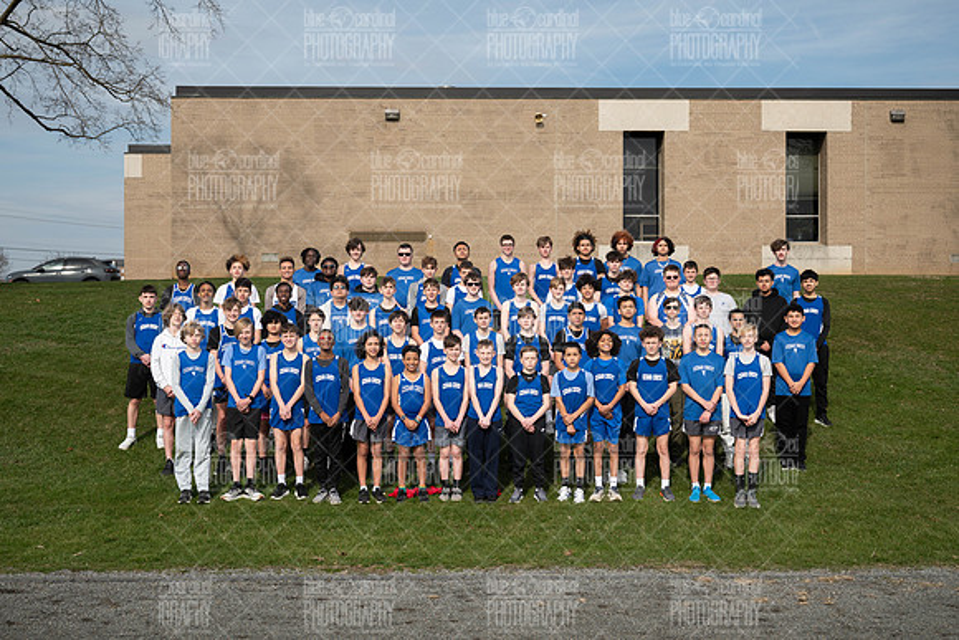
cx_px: 480
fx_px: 1306
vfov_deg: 27.5
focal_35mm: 49
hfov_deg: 40.3
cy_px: 320
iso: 64
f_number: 5
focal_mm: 49
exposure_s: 1/200
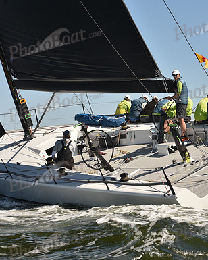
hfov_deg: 15.5
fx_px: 762
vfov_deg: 19.4
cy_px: 130
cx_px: 139
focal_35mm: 99
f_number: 5.6
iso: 250
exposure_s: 1/800
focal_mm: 70
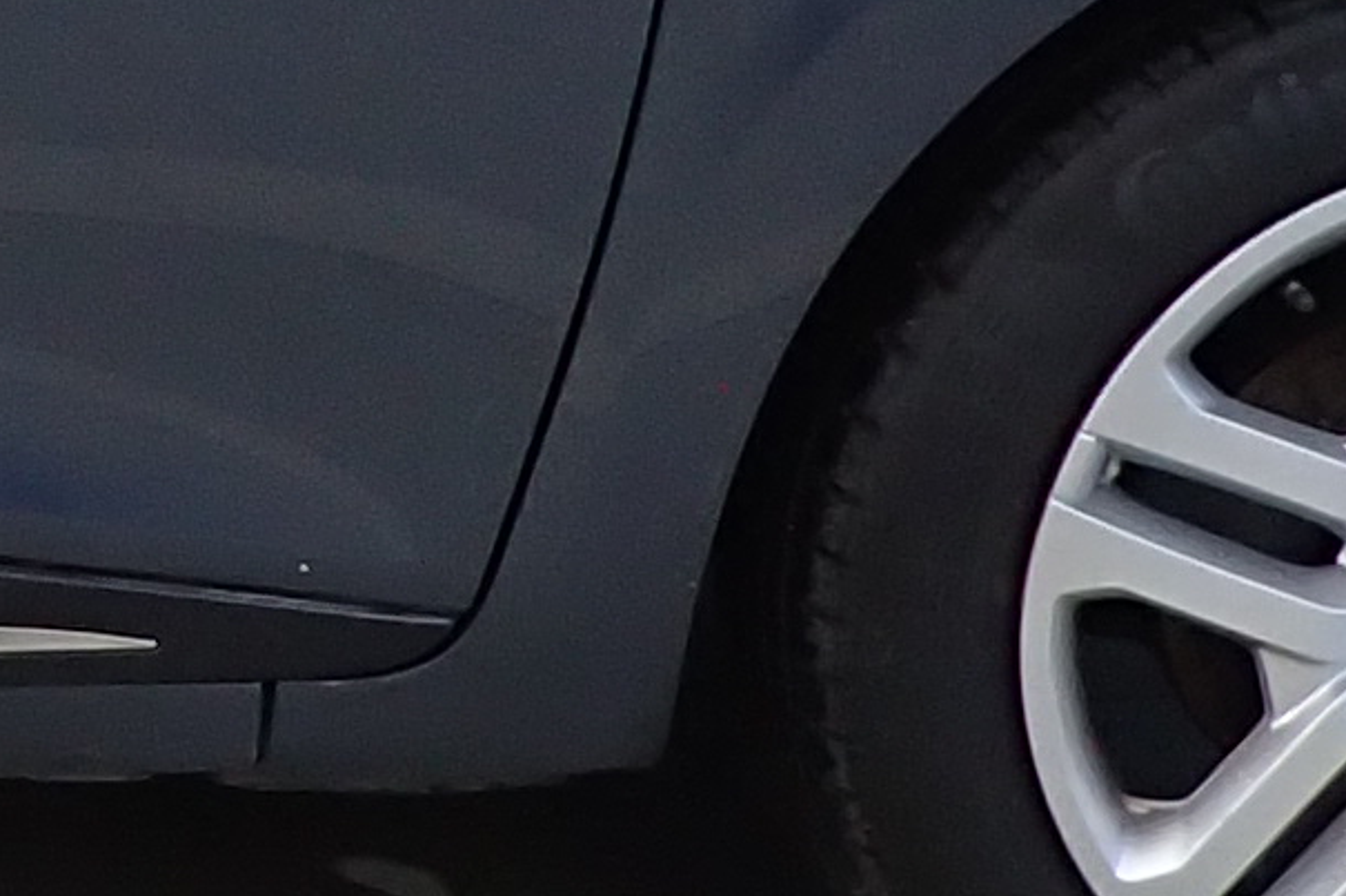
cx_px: -1337
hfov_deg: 10.9
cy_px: -482
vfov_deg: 7.8
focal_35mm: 172
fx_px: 6429
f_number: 2
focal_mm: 4.5
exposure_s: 1/60
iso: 160
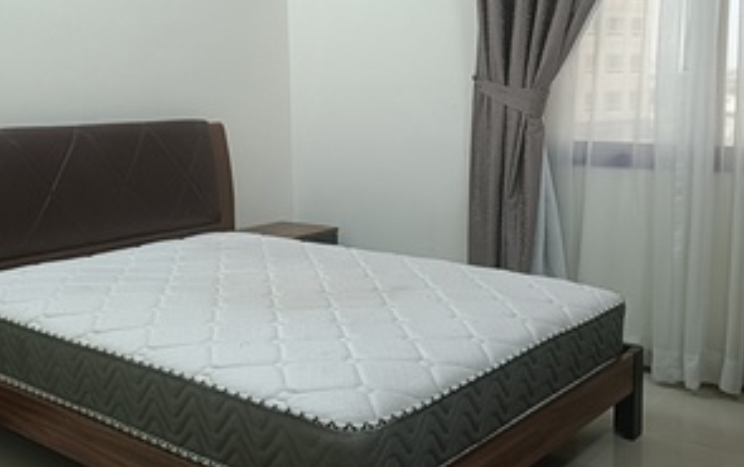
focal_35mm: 41
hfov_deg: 48.0
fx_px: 832
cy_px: 191
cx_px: 322
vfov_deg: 31.2
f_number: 1.7
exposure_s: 1/50
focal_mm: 4.7
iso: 1109
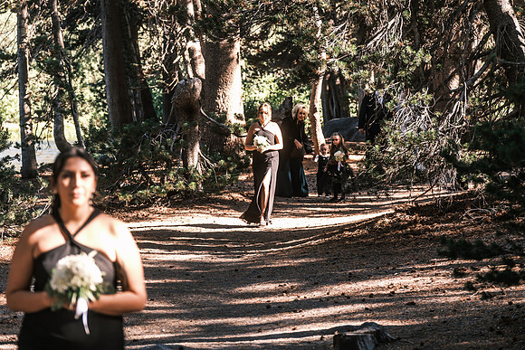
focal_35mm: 116
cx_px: 262
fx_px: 1692
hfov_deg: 17.6
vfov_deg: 11.8
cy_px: 175
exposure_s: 1/250
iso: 400
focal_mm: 77.3
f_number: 2.8
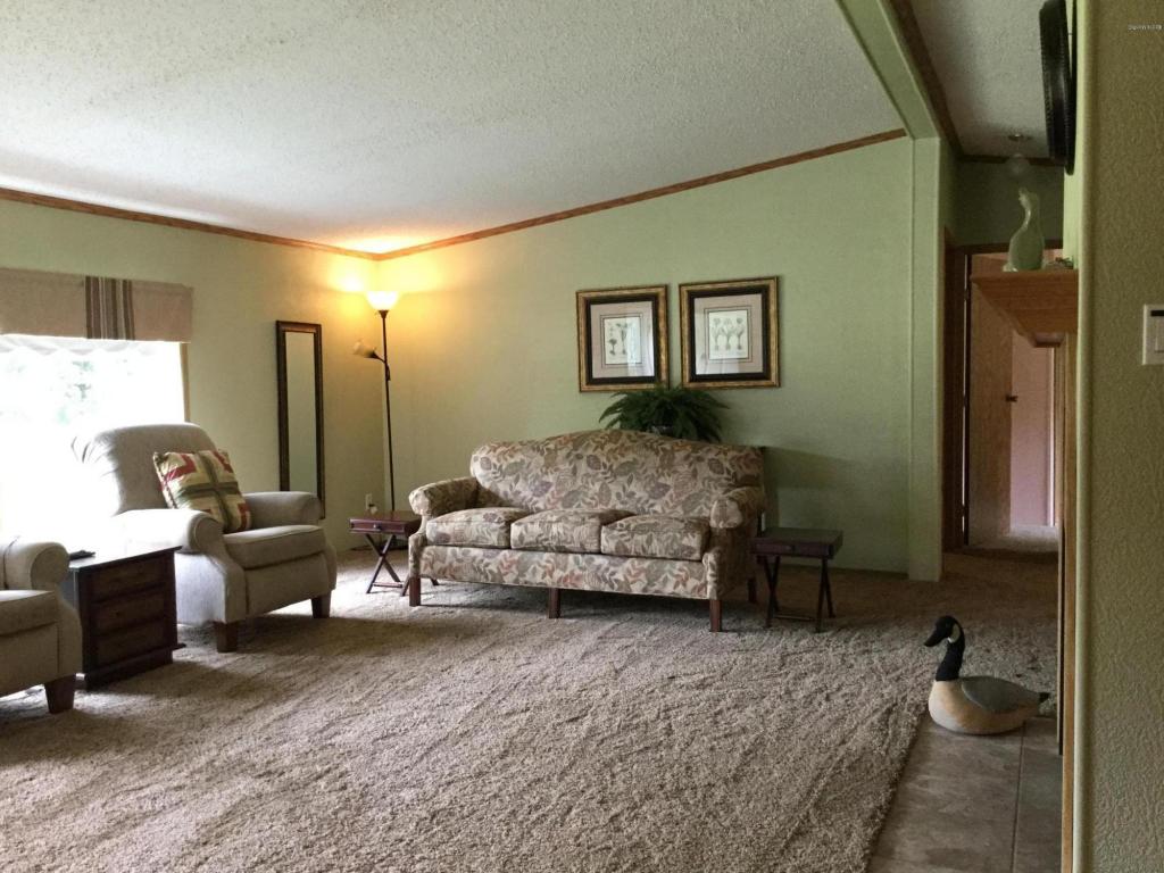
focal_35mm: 31
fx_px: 1042
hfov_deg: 58.4
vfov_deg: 45.4
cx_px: 582
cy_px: 436
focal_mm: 3.3
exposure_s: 1/30
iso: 125
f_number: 2.4
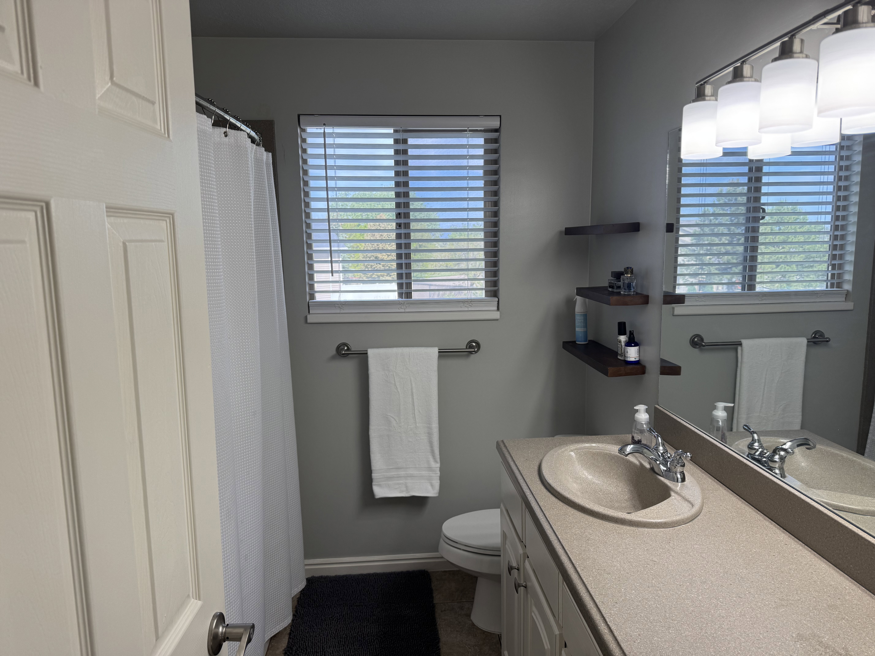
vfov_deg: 56.8
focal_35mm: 24
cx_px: 438
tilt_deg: -8.5
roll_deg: +0.6
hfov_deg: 71.6
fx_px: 607
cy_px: 328
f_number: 1.78
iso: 64
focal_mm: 6.76
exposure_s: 1/124
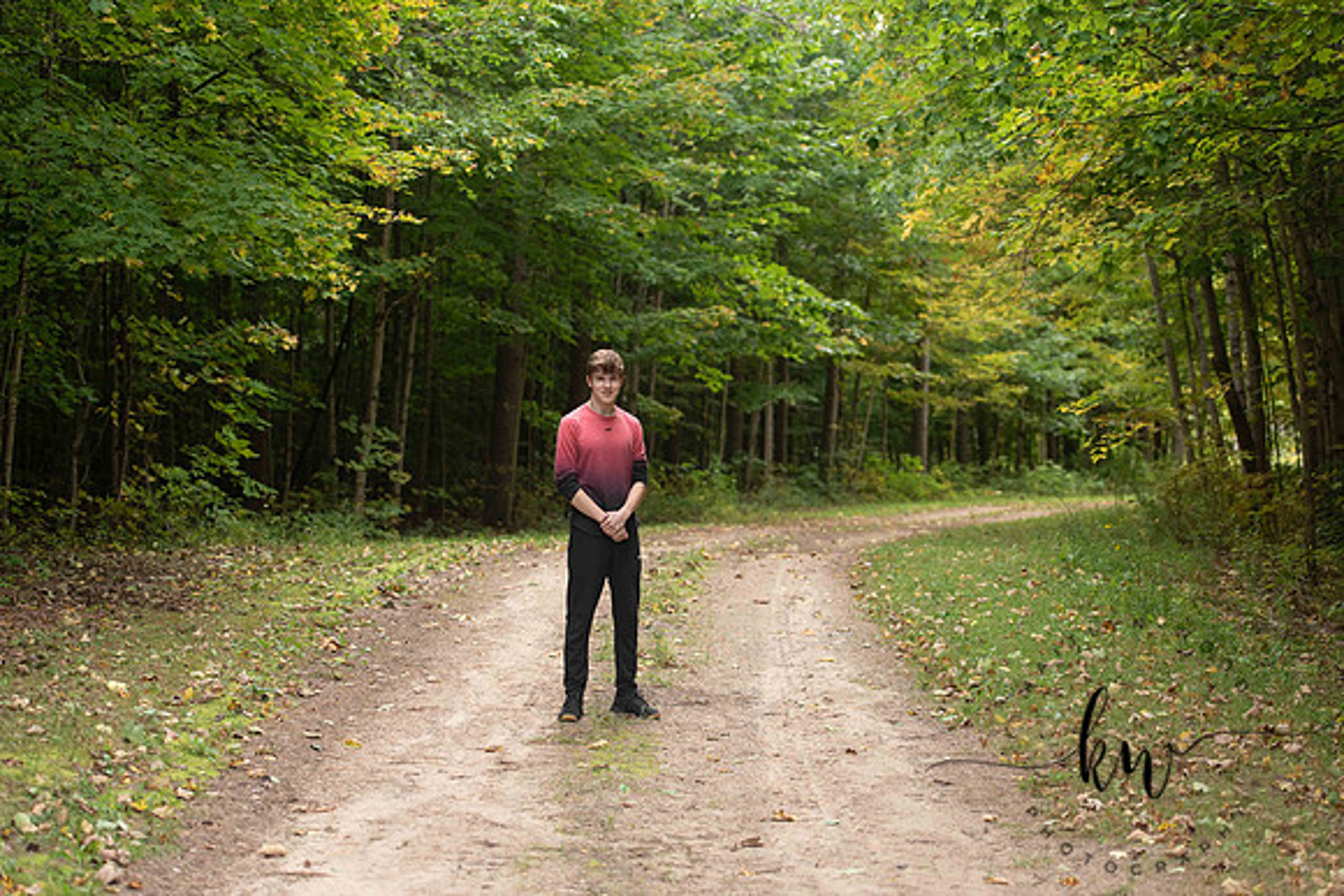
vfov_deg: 19.5
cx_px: 672
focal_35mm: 70
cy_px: 448
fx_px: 2614
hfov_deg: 28.8
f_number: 2.8
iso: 500
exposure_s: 1/320
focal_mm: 70
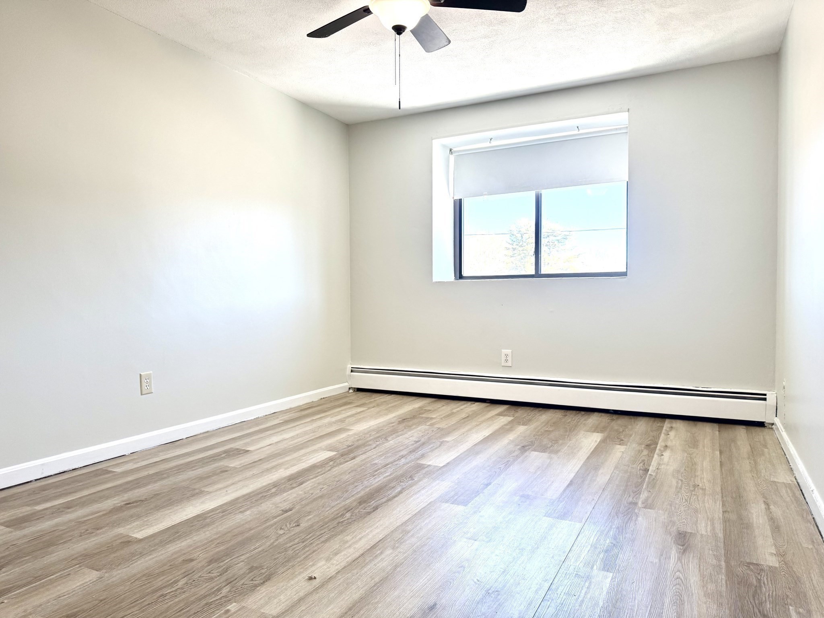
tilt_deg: -1.5
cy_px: 309
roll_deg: -0.2
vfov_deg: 56.8
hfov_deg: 71.6
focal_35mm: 24
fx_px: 571
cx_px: 412
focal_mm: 6.76
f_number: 1.78
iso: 100
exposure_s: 1/132
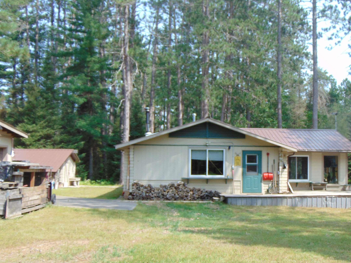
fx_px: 477
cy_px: 147
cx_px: 224
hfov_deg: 40.1
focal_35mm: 47
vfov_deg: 30.9
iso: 80
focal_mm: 5.8
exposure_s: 1/400
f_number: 3.2
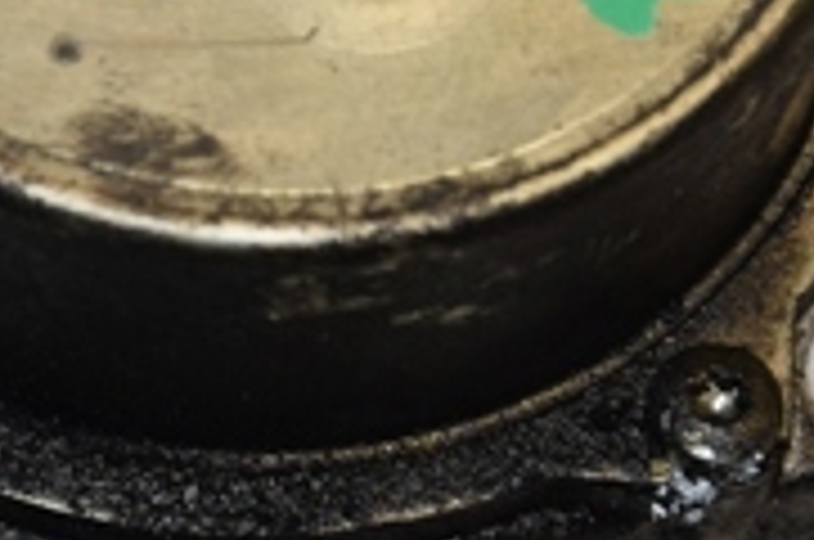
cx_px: 166
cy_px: -94
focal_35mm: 372
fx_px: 8396
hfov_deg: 5.5
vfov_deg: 3.7
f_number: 7.1
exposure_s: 1/200
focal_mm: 70
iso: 800
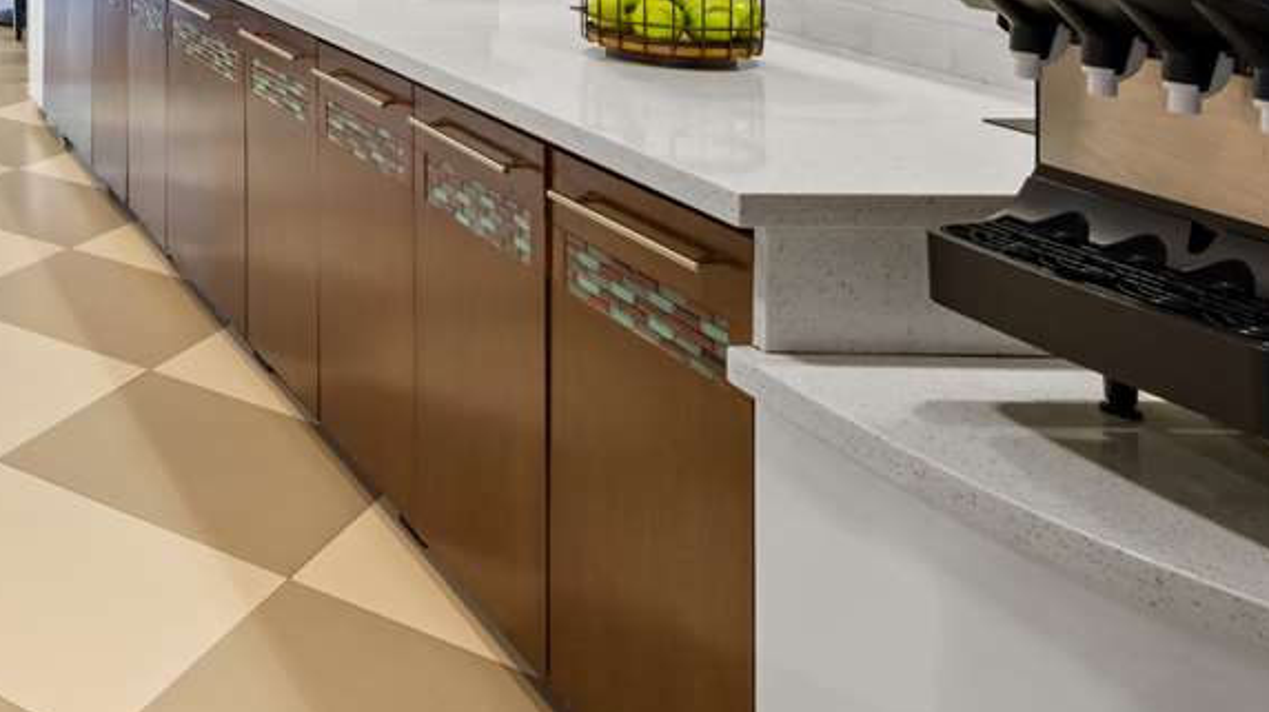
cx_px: -233
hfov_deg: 36.5
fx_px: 1480
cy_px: -207
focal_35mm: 44
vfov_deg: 23.9
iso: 250
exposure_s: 2
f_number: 11
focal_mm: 16
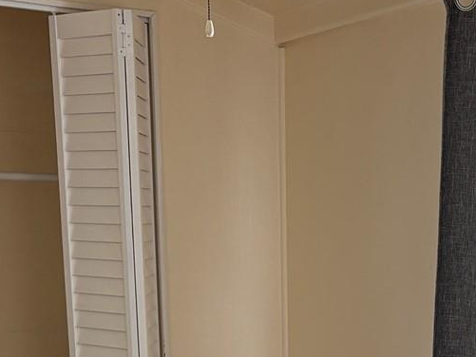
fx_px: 1142
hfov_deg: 23.2
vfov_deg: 16.4
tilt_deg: -14.9
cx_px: 391
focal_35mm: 83
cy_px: 515
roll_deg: -1.5
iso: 100
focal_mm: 5.96
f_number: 1.6
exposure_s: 1/121
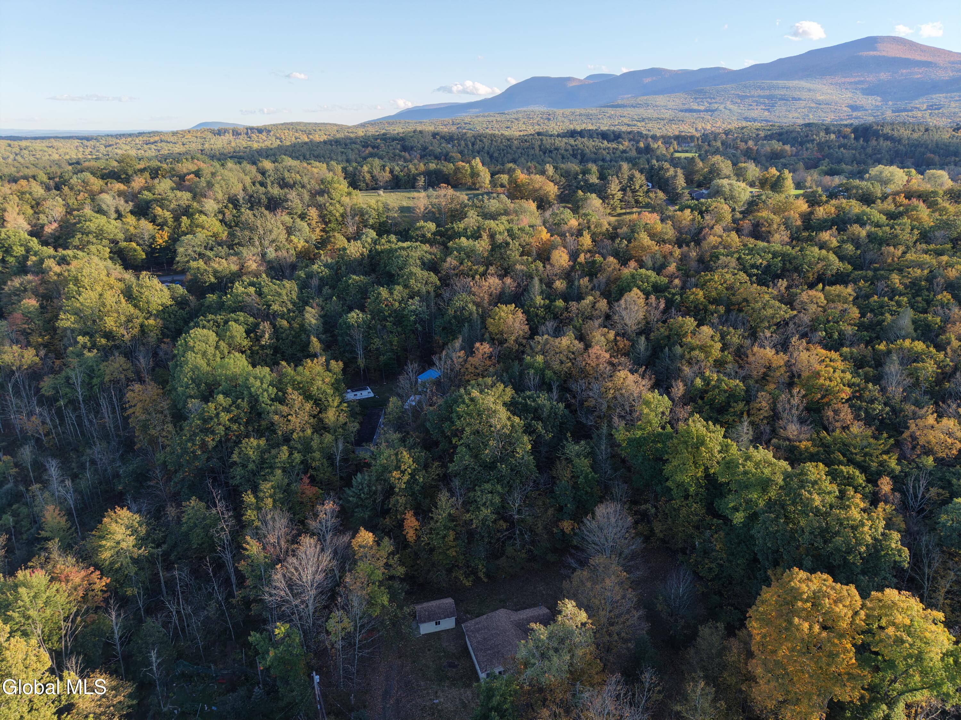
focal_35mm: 24
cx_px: 480
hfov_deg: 71.6
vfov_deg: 56.8
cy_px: 360
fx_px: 666
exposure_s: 1/400
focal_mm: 8.67
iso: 100
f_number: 1.8
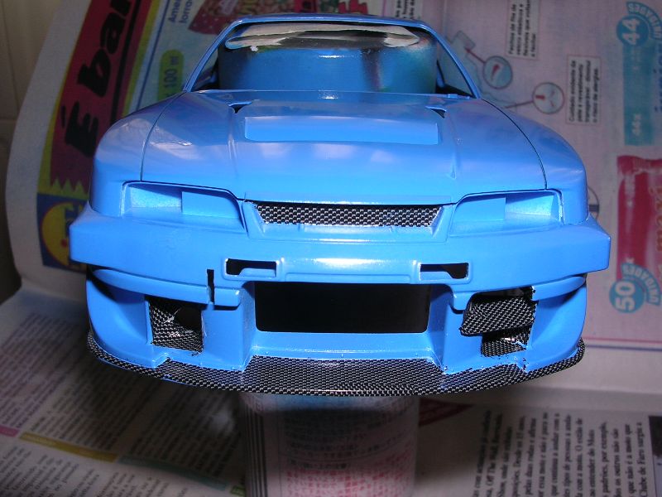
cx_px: 331
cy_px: 248
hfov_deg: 49.0
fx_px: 727
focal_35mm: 38
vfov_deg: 37.7
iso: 100
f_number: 5.6
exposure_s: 1/60.1
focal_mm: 5.8
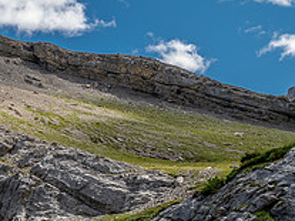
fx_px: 622
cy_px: 255
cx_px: -4
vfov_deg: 19.2
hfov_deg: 25.3
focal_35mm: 73
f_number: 8
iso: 200
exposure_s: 1/100
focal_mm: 13
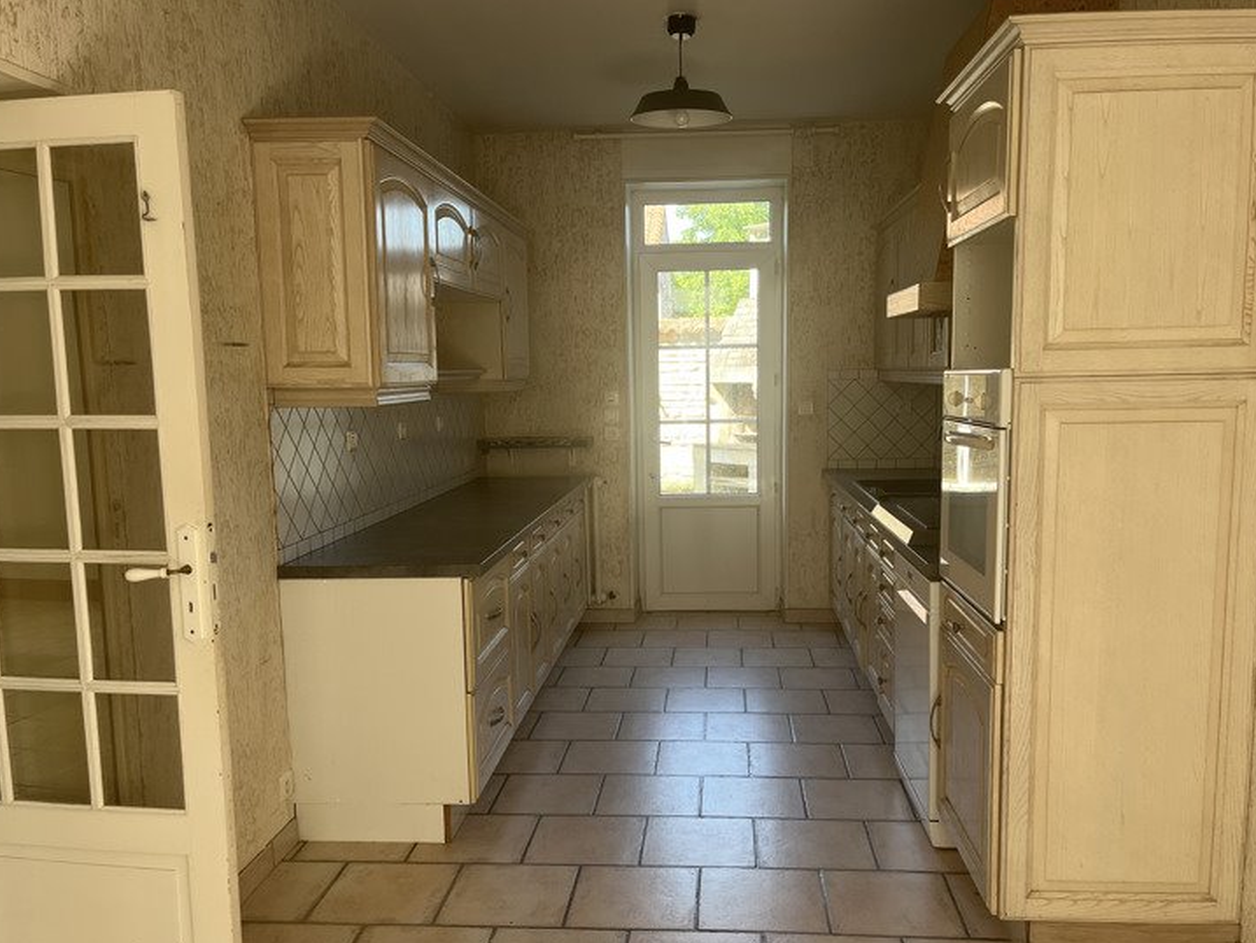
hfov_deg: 61.6
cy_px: 508
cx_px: 648
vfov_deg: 48.2
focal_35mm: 29
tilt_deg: -8.2
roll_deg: +1.3
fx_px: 1052
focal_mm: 5.1
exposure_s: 1/150
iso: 64
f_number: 1.6
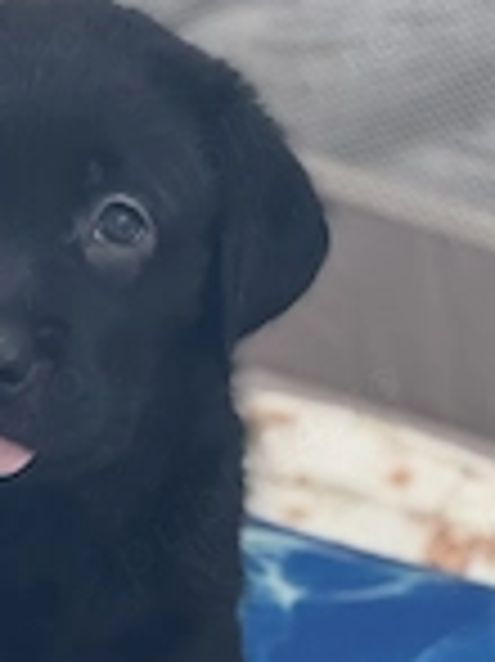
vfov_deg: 6.1
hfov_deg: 4.6
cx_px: 99
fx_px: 6225
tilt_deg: -24.0
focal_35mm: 326
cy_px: 545
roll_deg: -9.4
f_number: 2.8
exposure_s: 1/60
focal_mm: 15.66
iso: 640
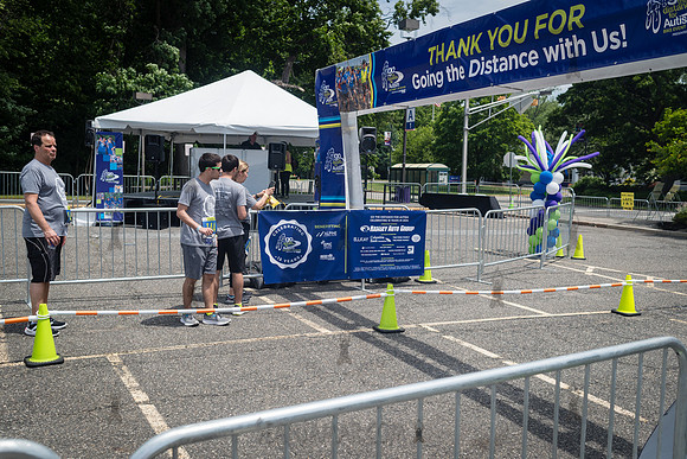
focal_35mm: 35
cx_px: 344
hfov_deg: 54.4
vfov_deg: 37.9
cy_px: 230
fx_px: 668
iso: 200
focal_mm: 35
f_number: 4.5
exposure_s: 1/1250
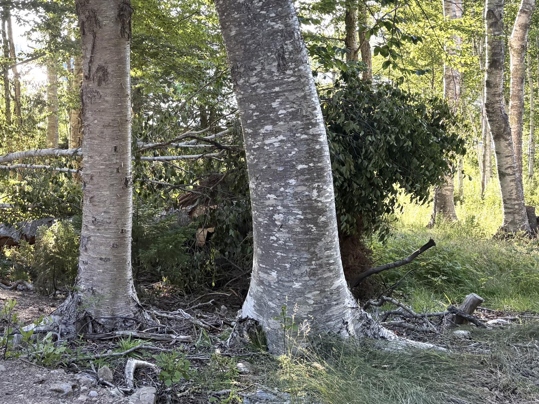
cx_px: 111
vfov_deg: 29.5
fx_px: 747
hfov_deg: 38.2
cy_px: 75
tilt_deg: -1.5
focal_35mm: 48
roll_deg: -0.5
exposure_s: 1/316
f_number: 1.6
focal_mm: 5.96
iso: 64
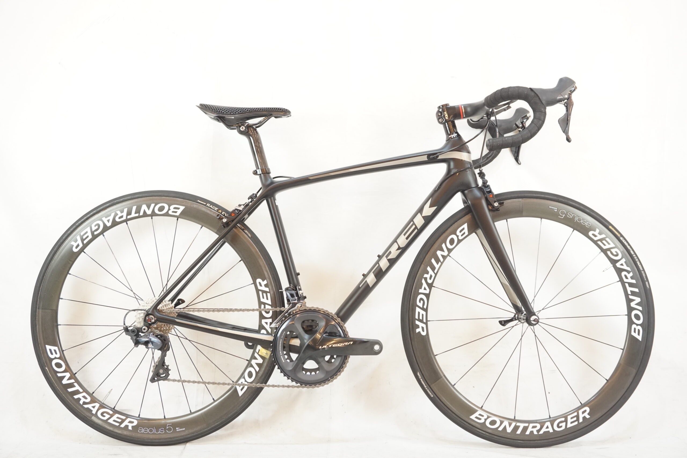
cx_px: 344
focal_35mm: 36
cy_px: 229
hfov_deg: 53.1
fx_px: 687
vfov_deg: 36.9
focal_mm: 24
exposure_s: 1/25
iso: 1000
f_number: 5.6
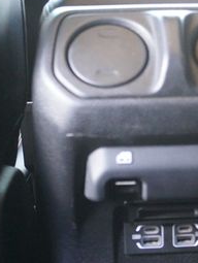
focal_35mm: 83
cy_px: 139
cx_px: 157
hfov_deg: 17.6
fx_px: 633
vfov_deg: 23.5
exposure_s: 1/125
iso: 6400
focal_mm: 23
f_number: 4
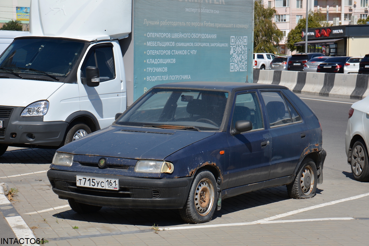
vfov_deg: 14.7
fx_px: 953
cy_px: 123
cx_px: 184
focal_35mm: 93
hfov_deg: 21.9
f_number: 9
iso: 100
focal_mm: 62
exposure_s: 1/320
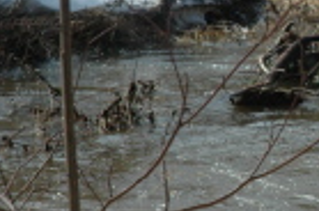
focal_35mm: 302
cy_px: 60
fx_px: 2670
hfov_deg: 6.8
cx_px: 390
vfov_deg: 4.5
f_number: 20
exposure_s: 1/320
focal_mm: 70
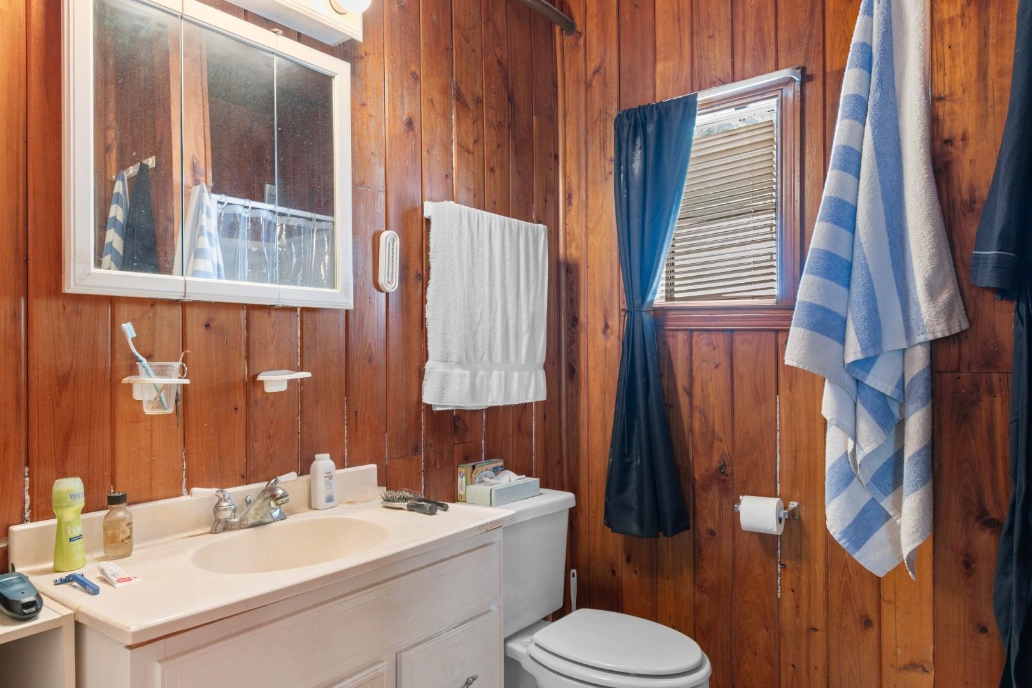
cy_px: 344
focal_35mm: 22
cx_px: 516
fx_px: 631
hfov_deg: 78.6
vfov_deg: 57.2
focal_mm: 15
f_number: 5
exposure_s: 1.6
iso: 100
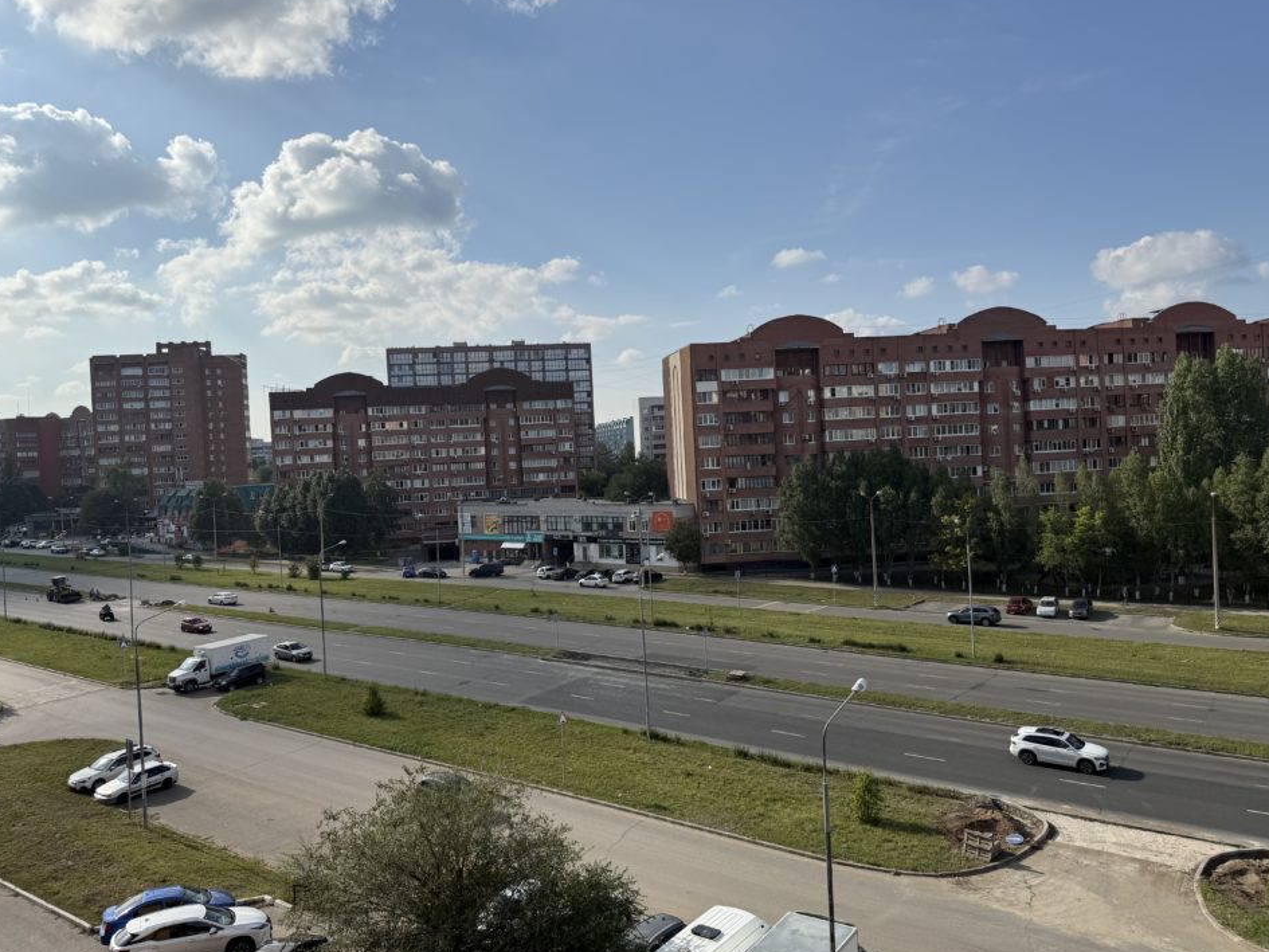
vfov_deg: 53.1
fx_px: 953
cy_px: 454
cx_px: 615
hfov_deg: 67.3
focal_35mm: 26
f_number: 1.78
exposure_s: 1/8130
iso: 80
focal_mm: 6.76
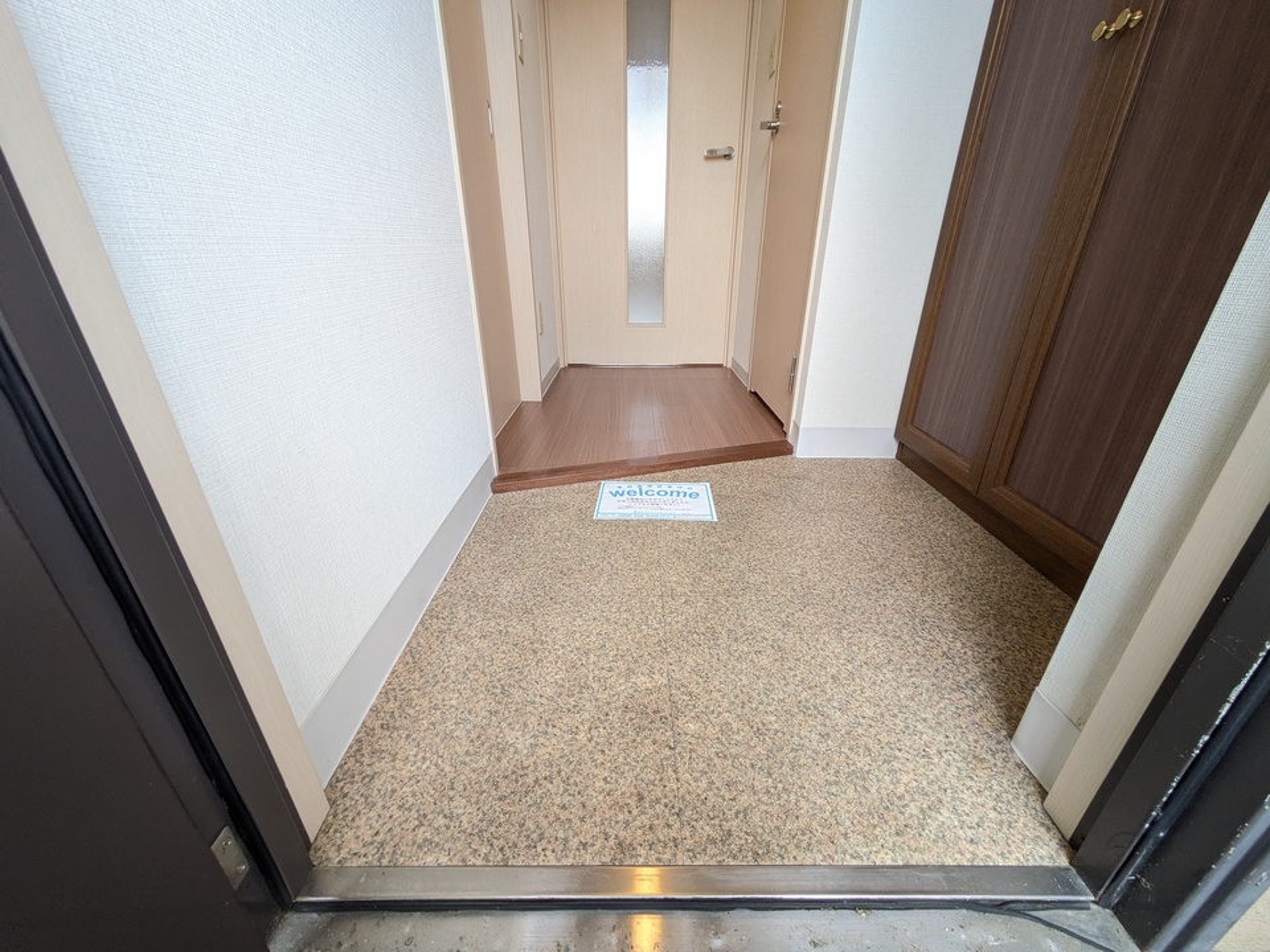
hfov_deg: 102.1
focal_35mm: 14
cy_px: 476
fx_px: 514
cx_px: 635
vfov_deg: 85.7
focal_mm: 1.83
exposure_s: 1/120
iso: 96
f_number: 2.2
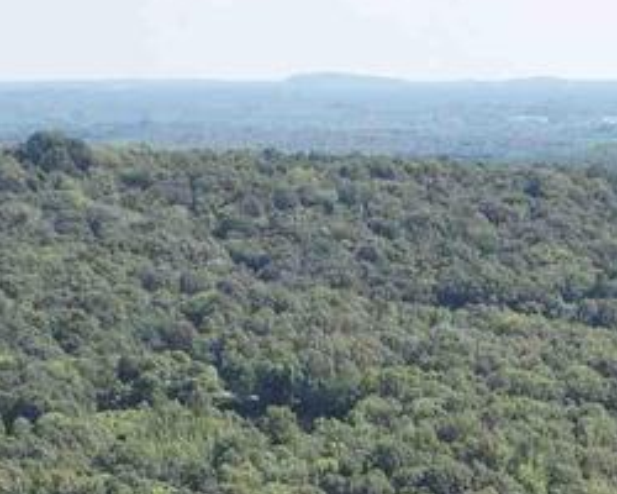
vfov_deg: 9.8
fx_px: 2447
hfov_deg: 13.0
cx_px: 1125
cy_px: 1277
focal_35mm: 134
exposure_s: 1/1000
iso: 140
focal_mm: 8.38
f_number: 2.8
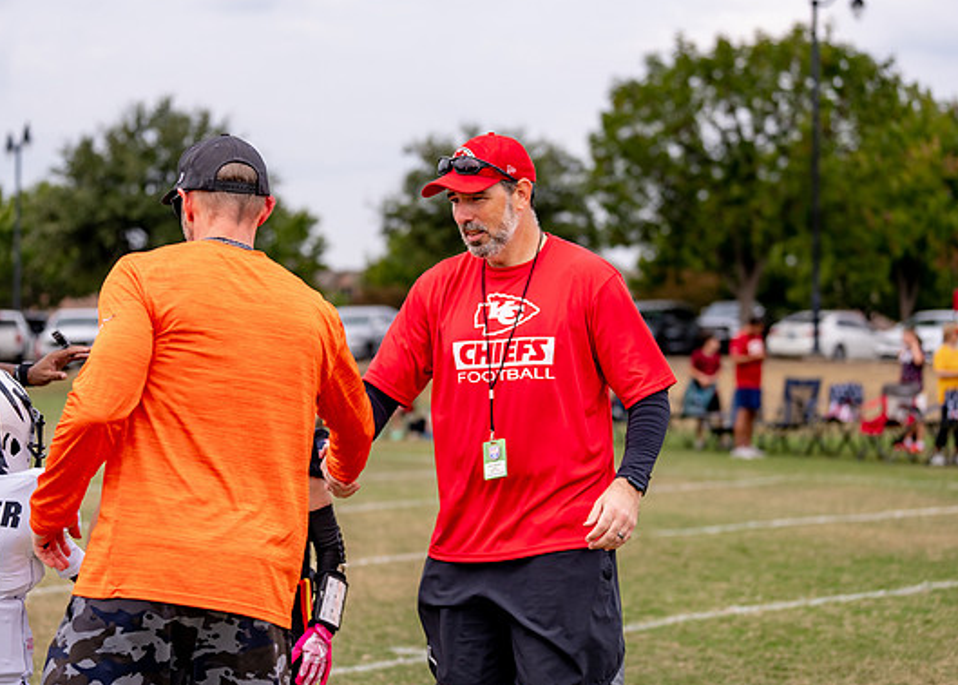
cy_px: 333
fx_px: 2231
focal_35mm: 82
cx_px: 444
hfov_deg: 24.2
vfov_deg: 17.4
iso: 160
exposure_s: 1/2000
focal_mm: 70
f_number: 2.8
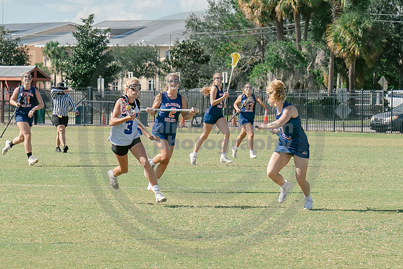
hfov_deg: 9.3
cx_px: 320
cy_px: 147
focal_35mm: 222
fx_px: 2485
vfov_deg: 6.2
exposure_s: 1/1000
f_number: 5.6
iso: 250
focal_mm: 70
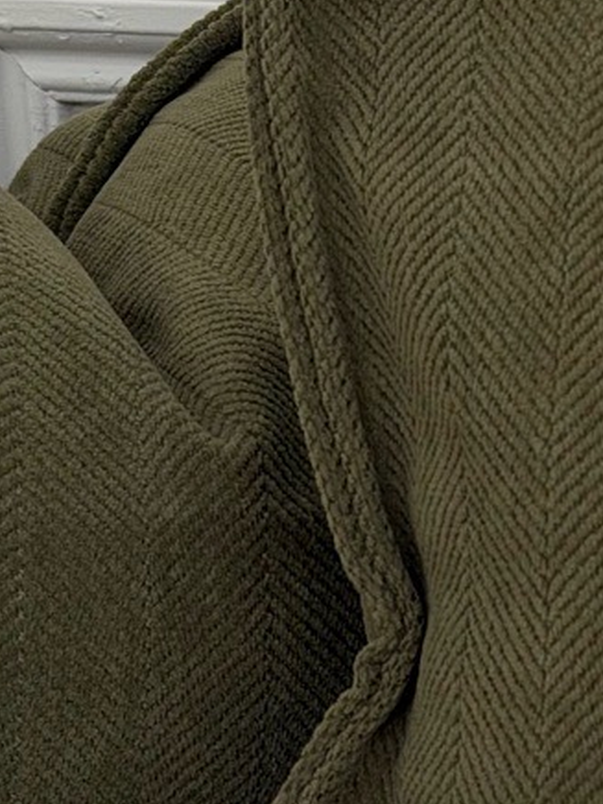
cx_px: 1090
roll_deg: -0.3
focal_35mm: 176
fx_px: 4088
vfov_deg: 11.2
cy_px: 417
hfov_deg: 8.1
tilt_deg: -16.5
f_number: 1.78
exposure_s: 1/60
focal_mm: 6.76
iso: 100
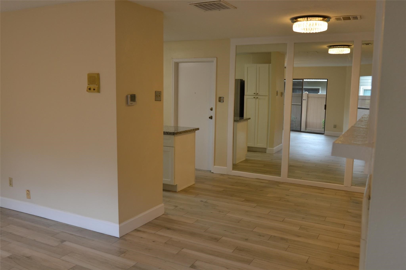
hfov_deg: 61.9
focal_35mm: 30
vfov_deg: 43.6
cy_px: 135
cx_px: 203
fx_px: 338
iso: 400
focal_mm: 20
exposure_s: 1/60
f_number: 4
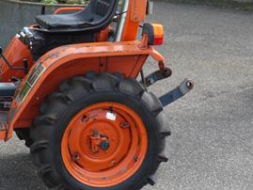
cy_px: 40
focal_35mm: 95
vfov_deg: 15.5
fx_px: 695
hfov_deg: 19.7
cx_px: -30
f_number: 5.6
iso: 100
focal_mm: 20
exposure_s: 1/160
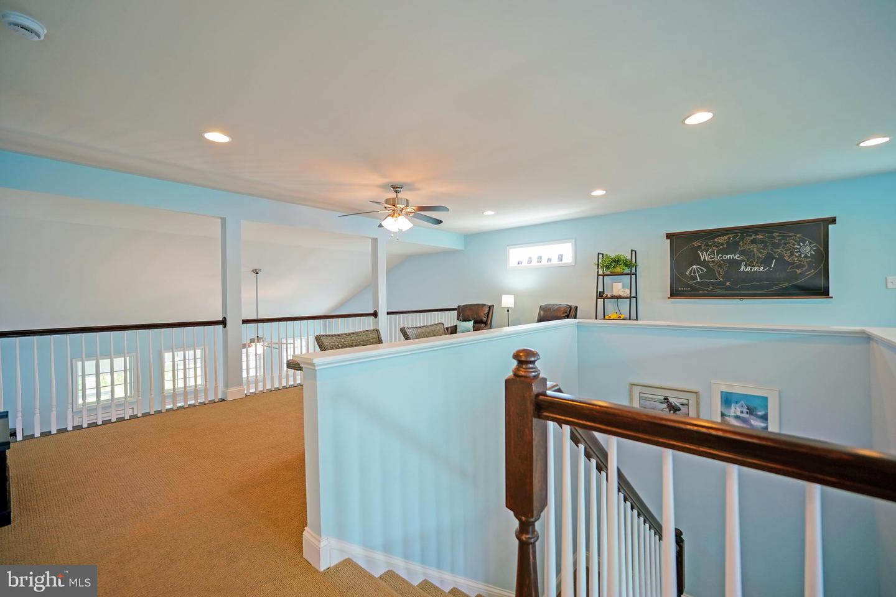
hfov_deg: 100.4
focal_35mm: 15
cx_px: 448
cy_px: 298
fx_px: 373
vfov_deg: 77.3
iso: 250
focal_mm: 10
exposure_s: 1/30
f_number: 2.8
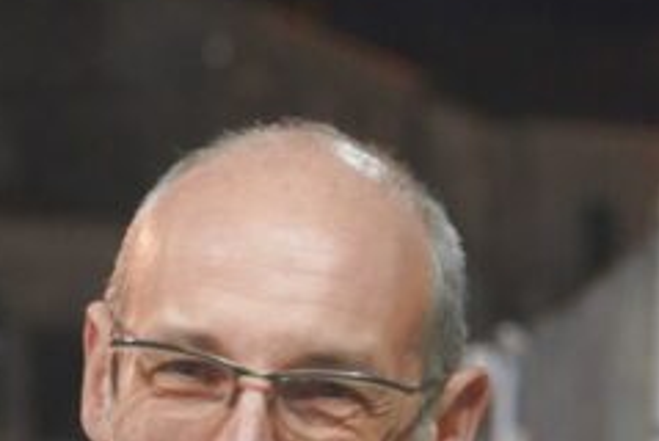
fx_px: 3888
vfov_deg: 6.5
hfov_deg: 9.7
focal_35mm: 212
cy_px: 455
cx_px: 236
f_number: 4
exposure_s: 1/60
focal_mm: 63
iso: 6400
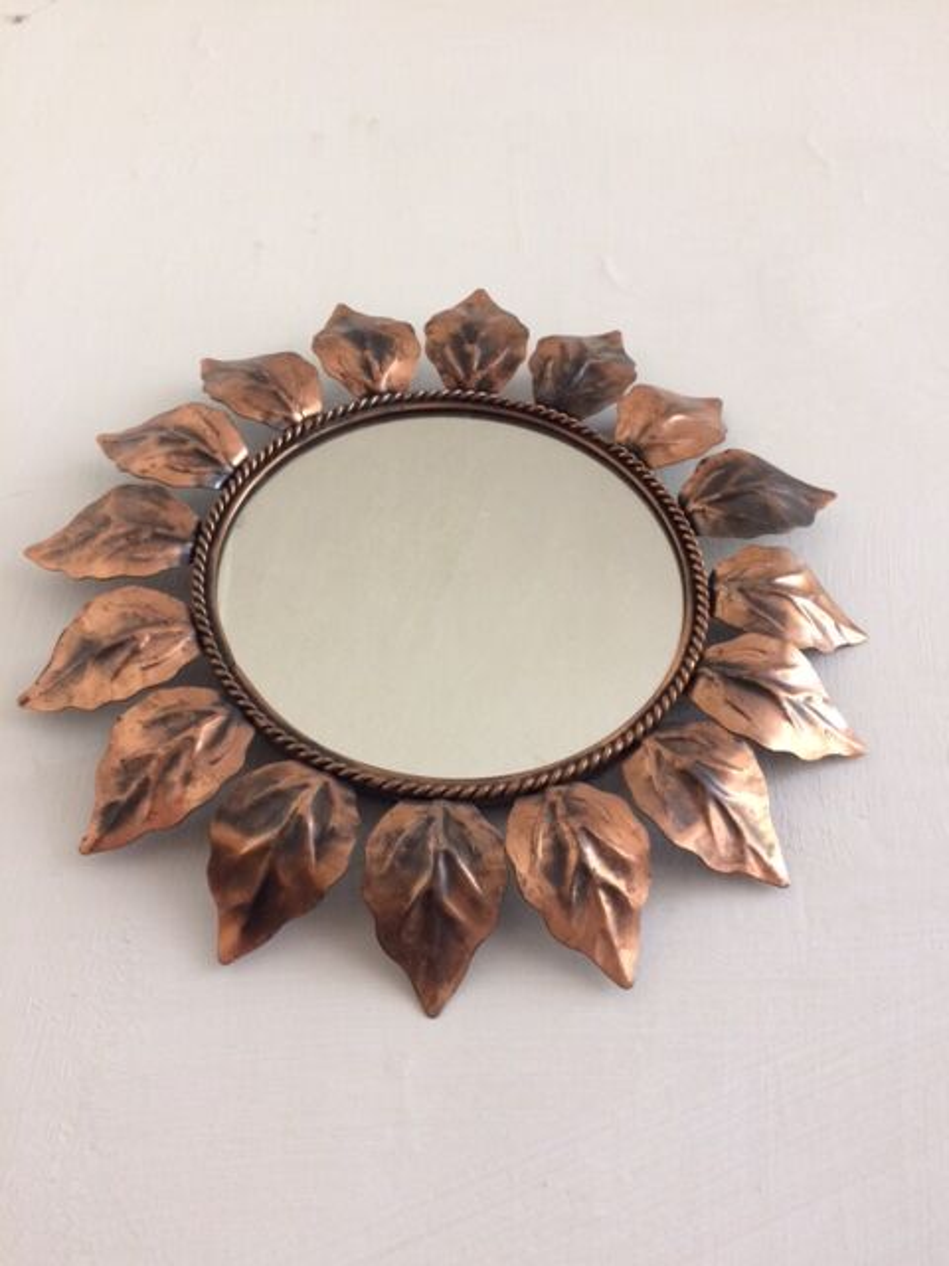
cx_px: 474
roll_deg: +1.9
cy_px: 633
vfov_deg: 61.7
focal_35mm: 29
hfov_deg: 48.2
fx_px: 1060
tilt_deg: +31.0
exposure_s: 1/33
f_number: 2.2
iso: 200
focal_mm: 4.15
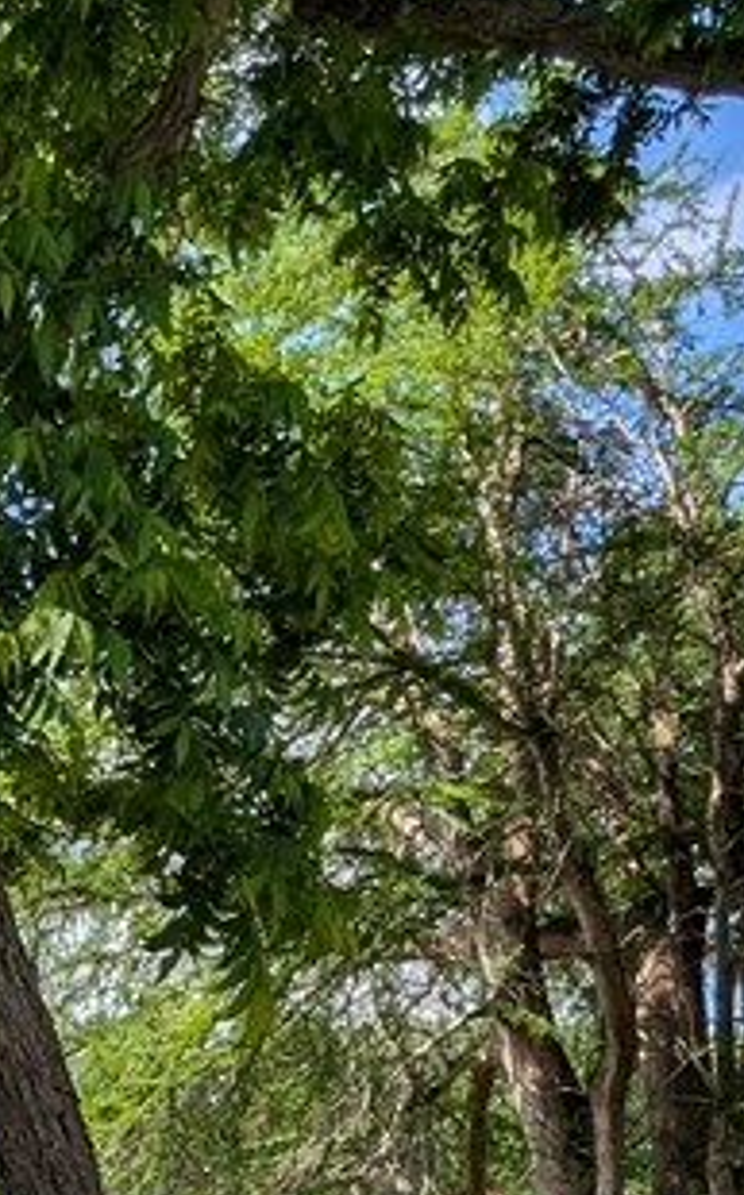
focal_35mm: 42
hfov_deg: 27.3
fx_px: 1366
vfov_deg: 37.7
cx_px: -118
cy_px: 1372
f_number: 1.7
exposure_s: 1/3247
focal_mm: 2.02
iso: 61
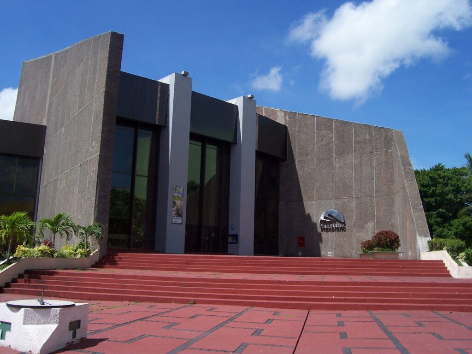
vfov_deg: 41.8
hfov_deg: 54.0
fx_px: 464
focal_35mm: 34
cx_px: 236
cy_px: 177
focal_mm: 5.6
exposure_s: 1/500
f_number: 5.6
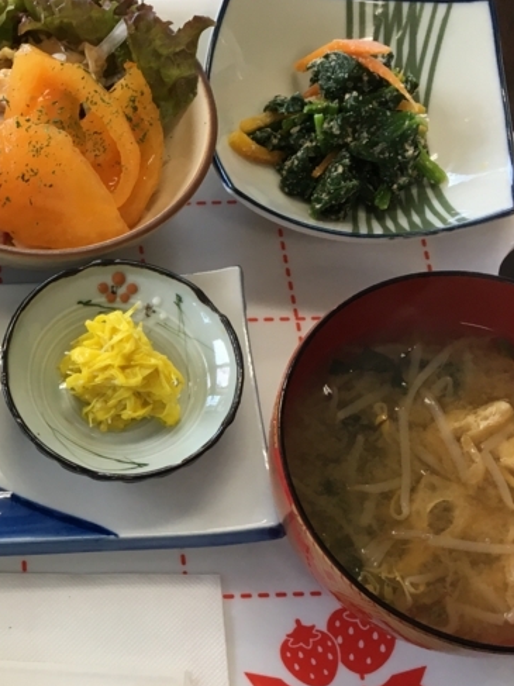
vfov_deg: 31.3
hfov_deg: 22.6
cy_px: 482
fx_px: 1208
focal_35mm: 61
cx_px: -61
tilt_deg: -65.4
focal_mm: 4.15
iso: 25
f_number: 2.2
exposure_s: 1/40
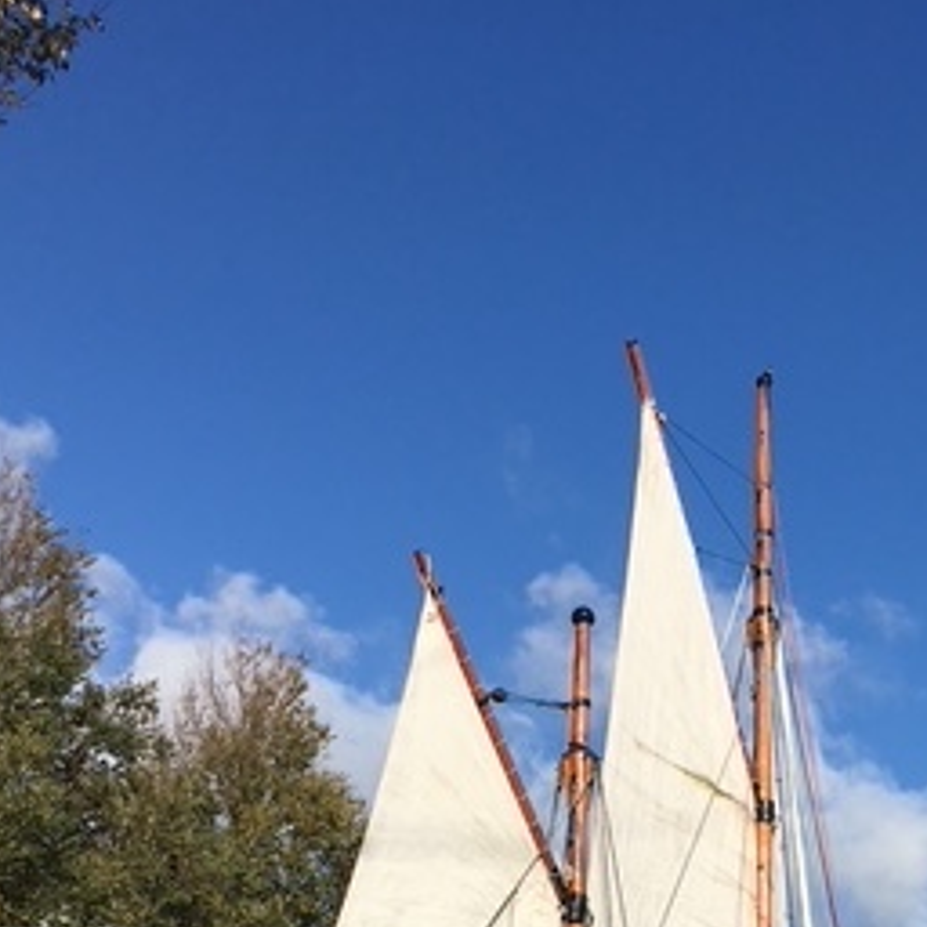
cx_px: 735
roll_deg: +0.2
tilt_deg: +11.1
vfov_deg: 24.9
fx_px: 1939
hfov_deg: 26.4
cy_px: 1032
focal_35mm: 64
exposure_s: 1/2653
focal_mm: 4.15
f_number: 2.2
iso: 25
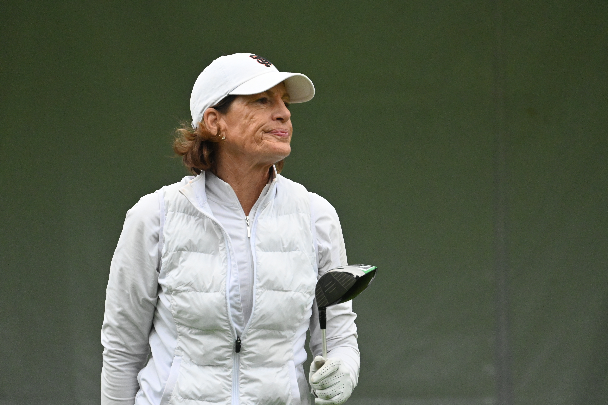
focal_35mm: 600
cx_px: 304
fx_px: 10133
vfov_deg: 2.3
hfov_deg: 3.4
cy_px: 202
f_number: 5.6
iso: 6400
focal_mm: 400
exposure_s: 1/3200
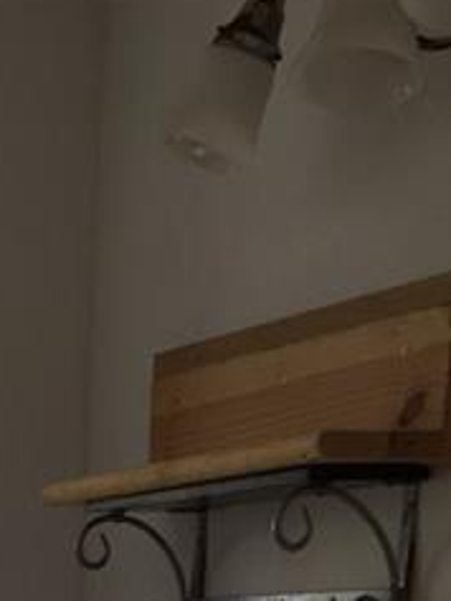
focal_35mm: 94
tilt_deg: -9.2
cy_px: 956
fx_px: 1631
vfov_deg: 18.1
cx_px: -160
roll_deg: +0.0
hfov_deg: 14.9
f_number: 2.2
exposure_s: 1/30
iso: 50
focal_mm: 4.15
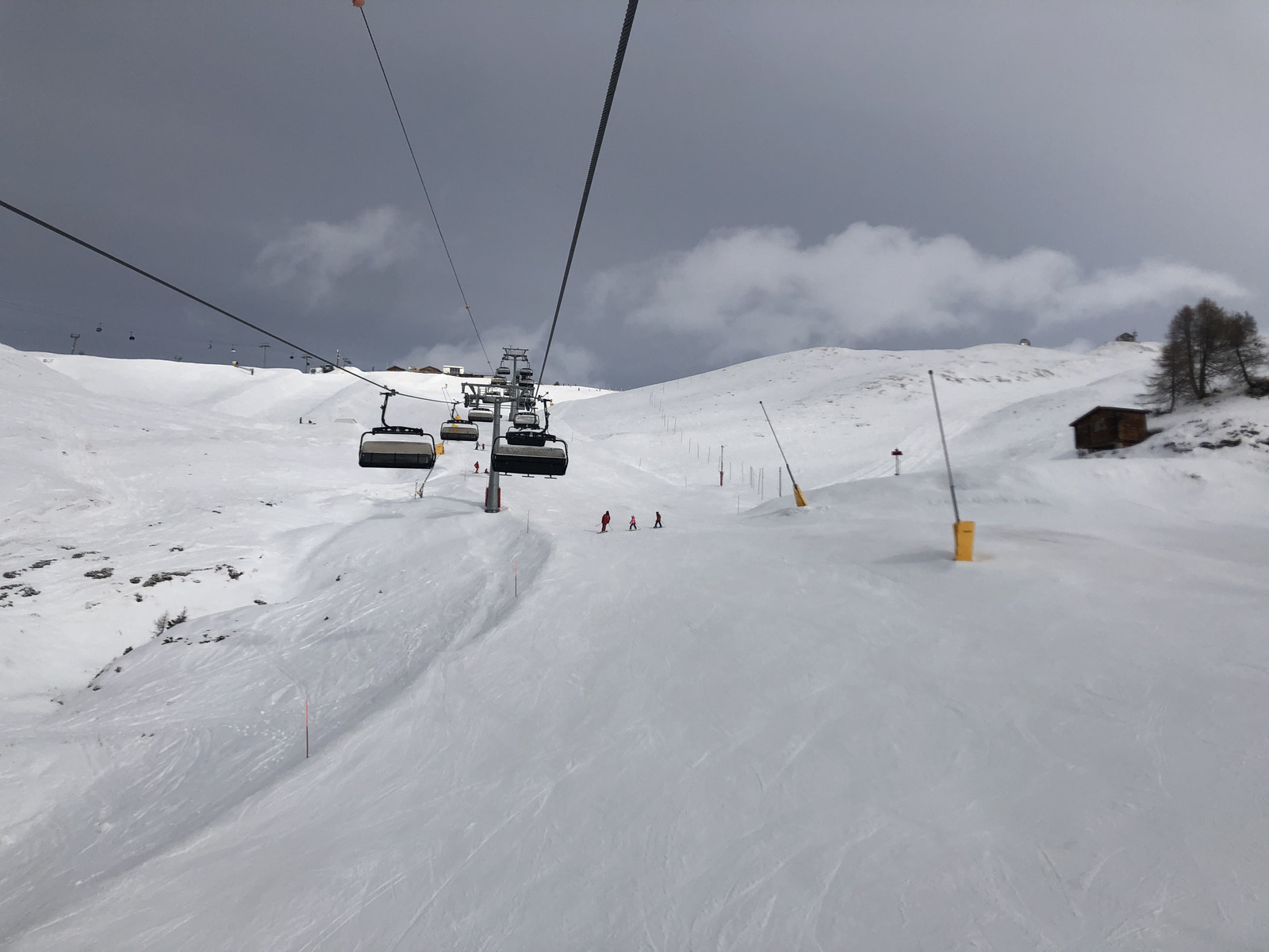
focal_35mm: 28
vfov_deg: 49.7
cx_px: 634
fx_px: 1026
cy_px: 476
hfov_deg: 63.4
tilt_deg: +8.1
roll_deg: -0.2
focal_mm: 4
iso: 25
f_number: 1.8
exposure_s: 1/5348
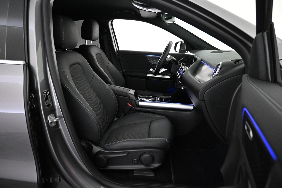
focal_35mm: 24
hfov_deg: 73.7
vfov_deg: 53.1
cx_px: 141
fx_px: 188
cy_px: 94
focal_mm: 16
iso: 1600
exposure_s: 1/30
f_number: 3.5
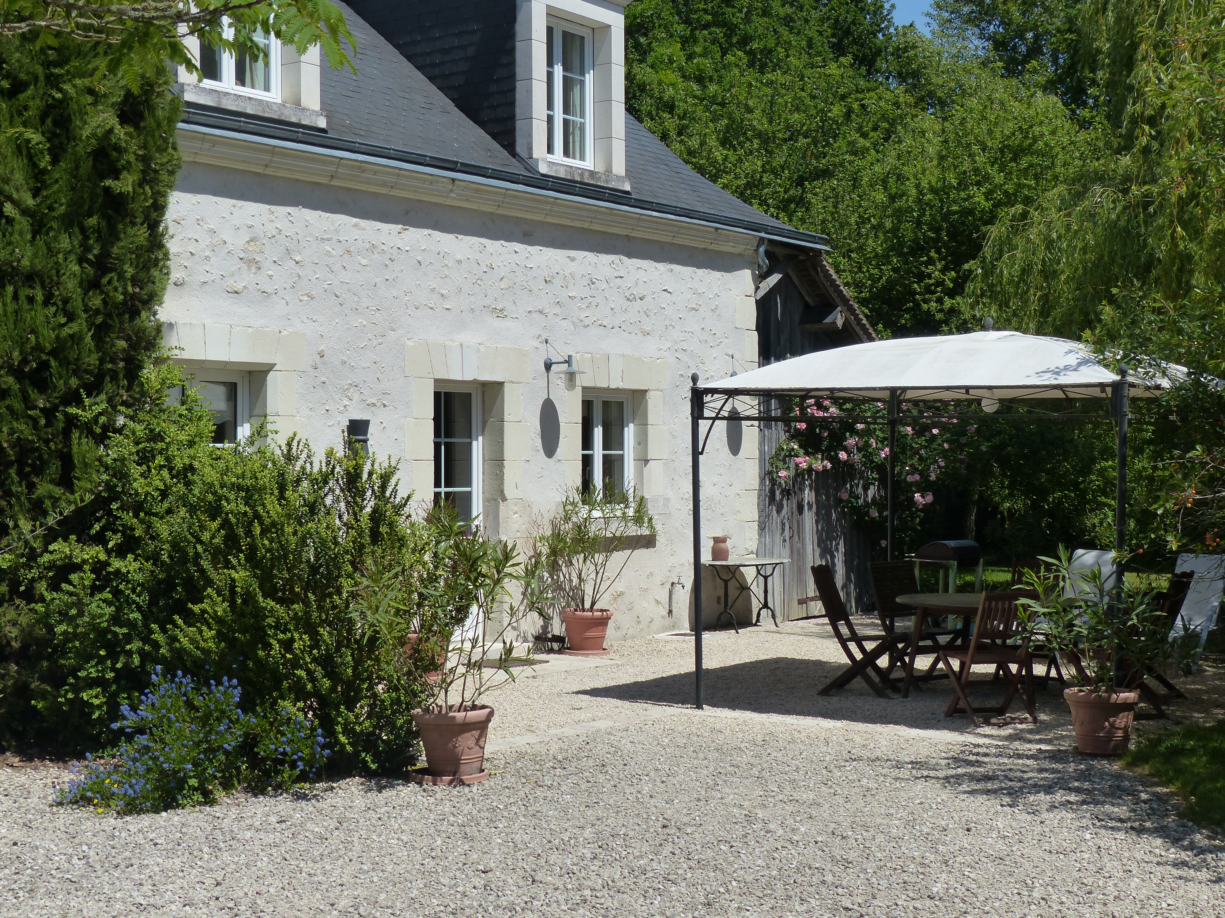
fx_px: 1840
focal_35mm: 52
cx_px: 612
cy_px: 459
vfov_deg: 28.0
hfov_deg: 36.8
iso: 160
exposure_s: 1/1600
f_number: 4
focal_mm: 9.4
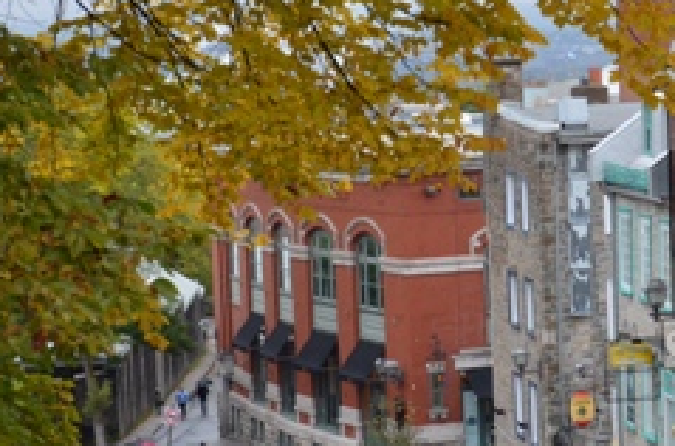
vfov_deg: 9.3
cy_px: 301
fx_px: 2732
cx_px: 445
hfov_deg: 14.1
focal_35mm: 146
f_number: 5
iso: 400
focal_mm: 45
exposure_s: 1/100
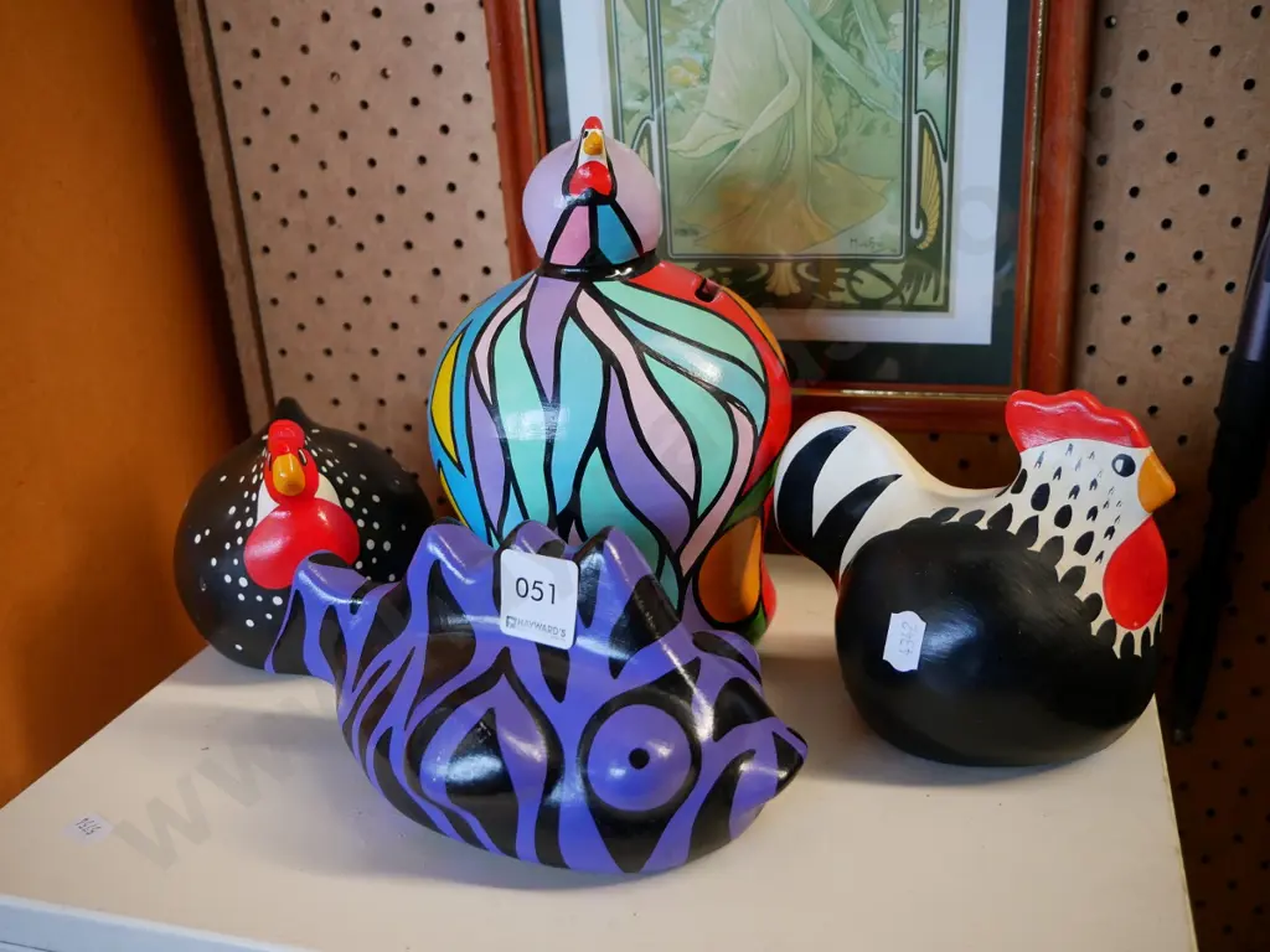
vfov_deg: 41.8
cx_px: 635
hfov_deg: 54.0
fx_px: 1247
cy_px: 476
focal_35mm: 34
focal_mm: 17
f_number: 4
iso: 500
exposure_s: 1/60
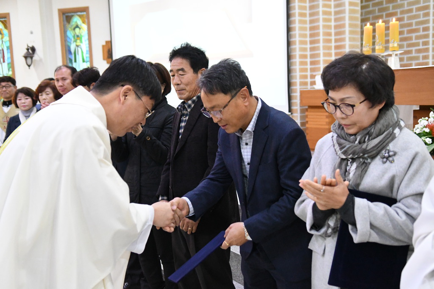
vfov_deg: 34.2
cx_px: 217
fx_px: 470
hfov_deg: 49.6
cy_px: 144
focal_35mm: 39
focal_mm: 26
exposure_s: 1/500
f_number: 2.8
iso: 10000
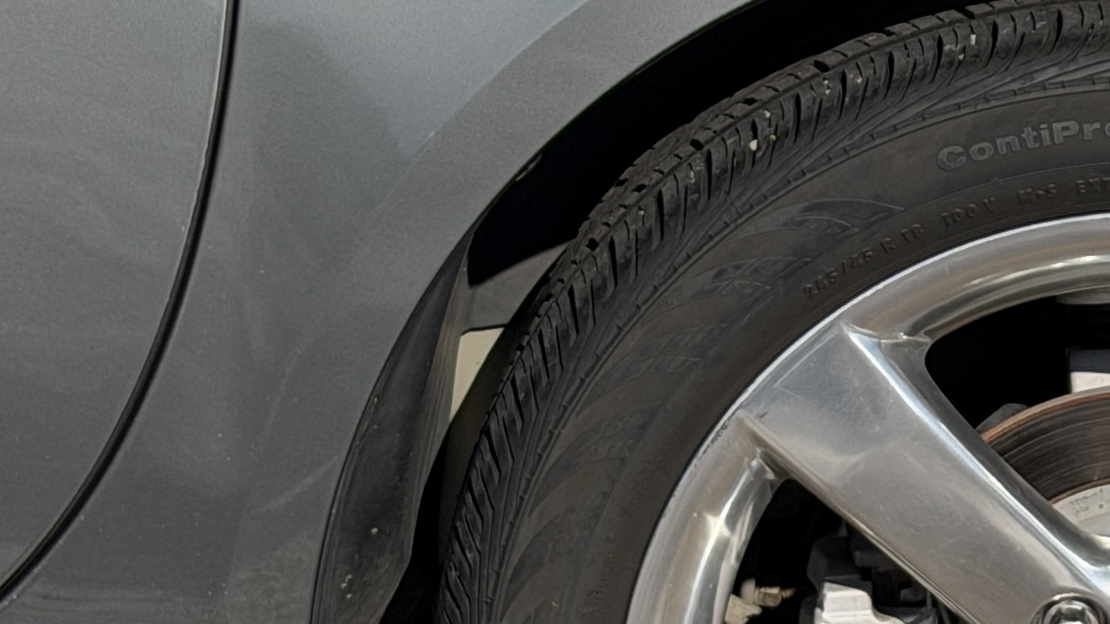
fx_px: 5503
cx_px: 959
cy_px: 243
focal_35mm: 187
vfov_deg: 6.5
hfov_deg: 11.5
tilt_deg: -15.1
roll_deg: +1.8
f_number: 1.78
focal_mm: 6.76
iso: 64
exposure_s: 1/5587
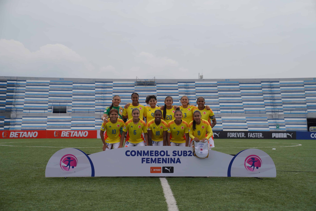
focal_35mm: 70
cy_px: 106
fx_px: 614
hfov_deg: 28.8
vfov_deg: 19.5
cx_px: 158
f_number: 4
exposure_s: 1/800
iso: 100
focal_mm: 70
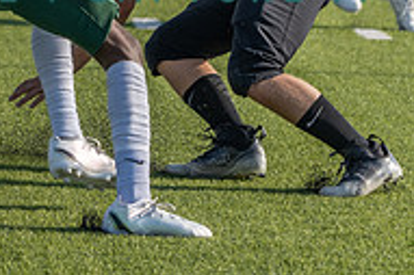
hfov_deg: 5.0
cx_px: -212
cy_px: -103
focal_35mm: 411
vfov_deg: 3.3
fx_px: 4722
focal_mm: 135
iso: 160
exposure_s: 1/1250
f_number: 5.6
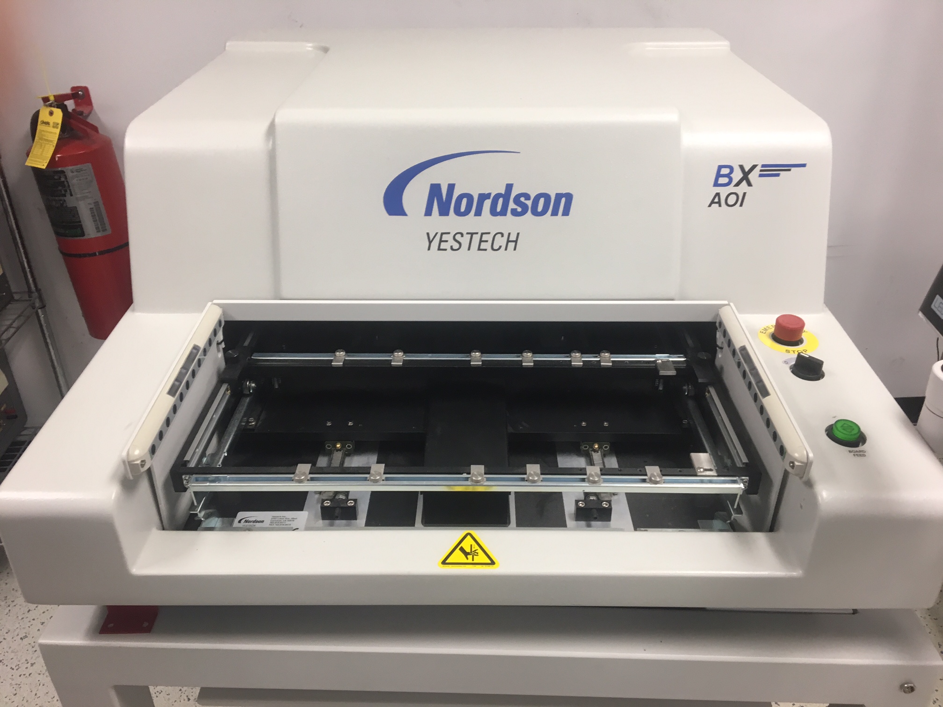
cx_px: 472
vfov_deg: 48.2
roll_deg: +0.1
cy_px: 354
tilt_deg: -29.6
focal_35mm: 29
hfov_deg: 61.7
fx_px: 790
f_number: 2.2
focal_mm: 4.15
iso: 64
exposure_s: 1/30
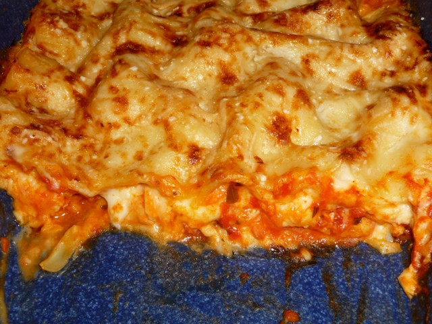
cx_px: 216
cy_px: 162
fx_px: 562
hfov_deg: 42.1
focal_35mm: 45
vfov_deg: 32.2
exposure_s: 1/30
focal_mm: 7.6
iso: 100
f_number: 4.1
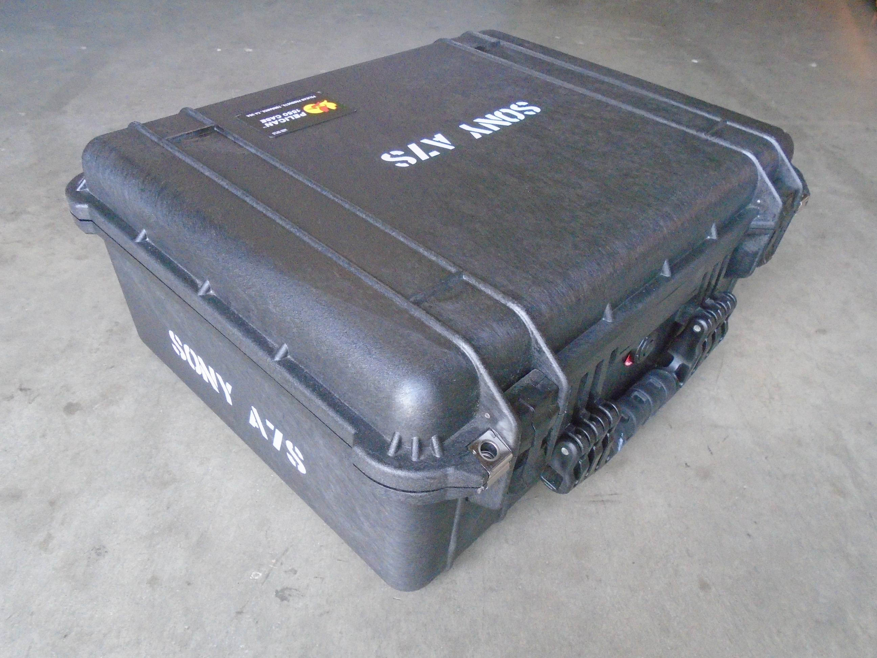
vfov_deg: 53.1
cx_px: 438
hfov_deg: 67.3
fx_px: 659
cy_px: 329
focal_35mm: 26
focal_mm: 4.6
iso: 800
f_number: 3.2
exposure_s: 1/80
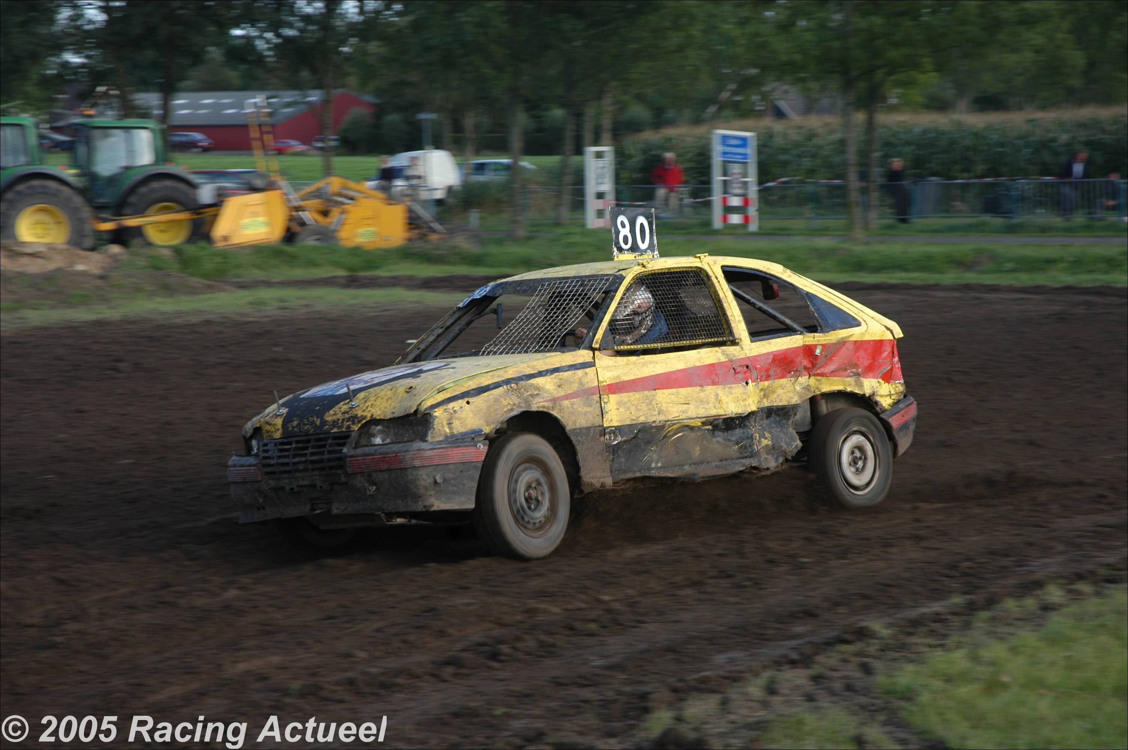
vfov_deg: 14.7
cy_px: 375
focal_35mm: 93
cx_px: 564
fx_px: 2911
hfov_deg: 21.9
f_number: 6.3
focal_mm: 62
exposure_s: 1/160
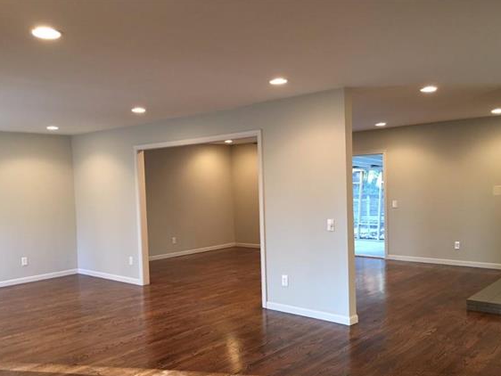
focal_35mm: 33
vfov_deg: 42.9
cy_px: 211
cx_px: 238
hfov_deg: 55.3
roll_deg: +1.8
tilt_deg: -3.8
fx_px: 478
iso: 125
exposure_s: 1/30
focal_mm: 4.15
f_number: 2.2
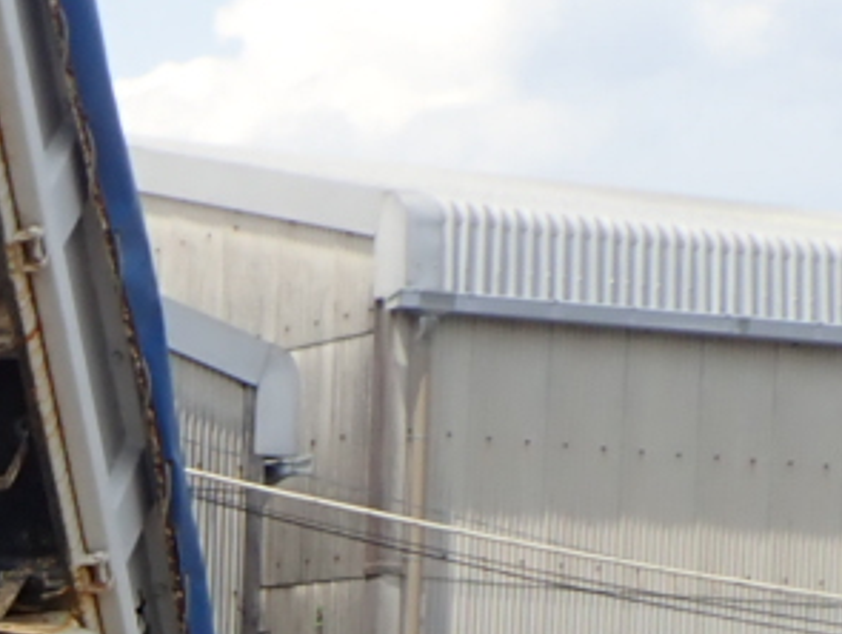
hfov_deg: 12.8
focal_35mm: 130
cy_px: 831
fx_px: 3166
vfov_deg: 11.1
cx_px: -962
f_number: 3.2
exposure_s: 1/800
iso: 100
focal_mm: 5.5
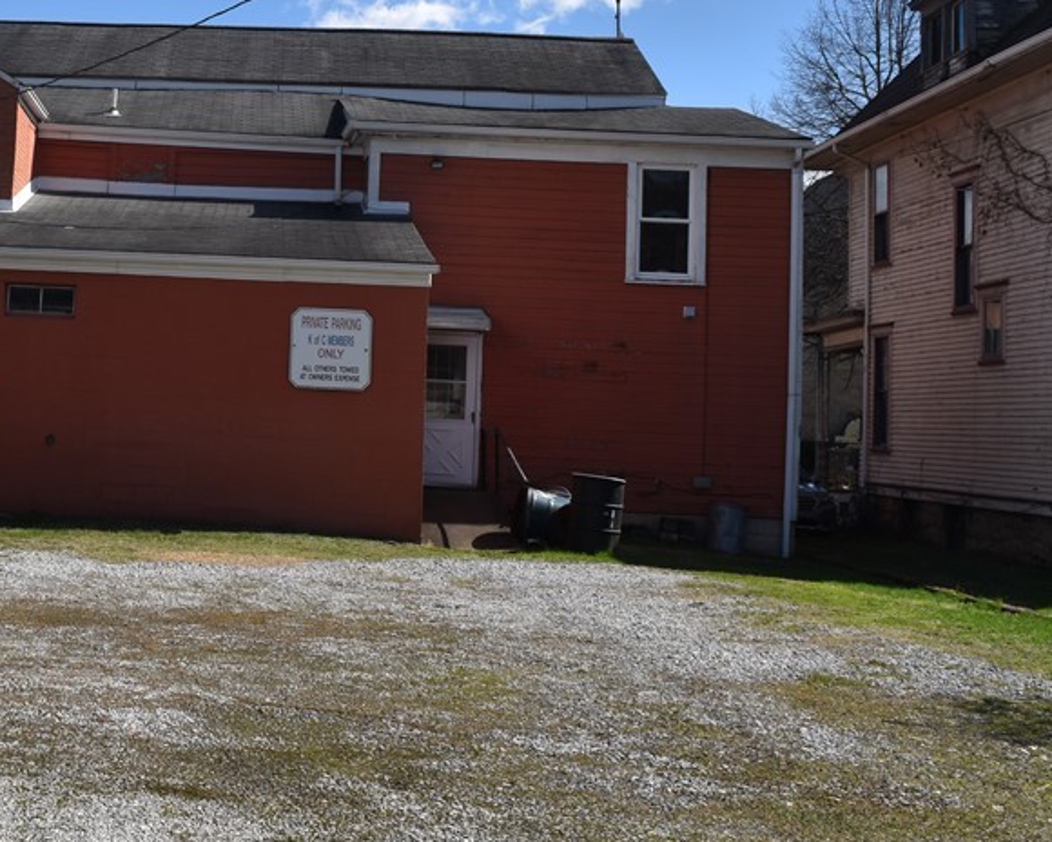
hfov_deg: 31.0
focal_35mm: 58
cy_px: 220
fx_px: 1806
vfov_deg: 25.9
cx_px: 98
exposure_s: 1/200
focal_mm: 22
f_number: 11
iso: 100
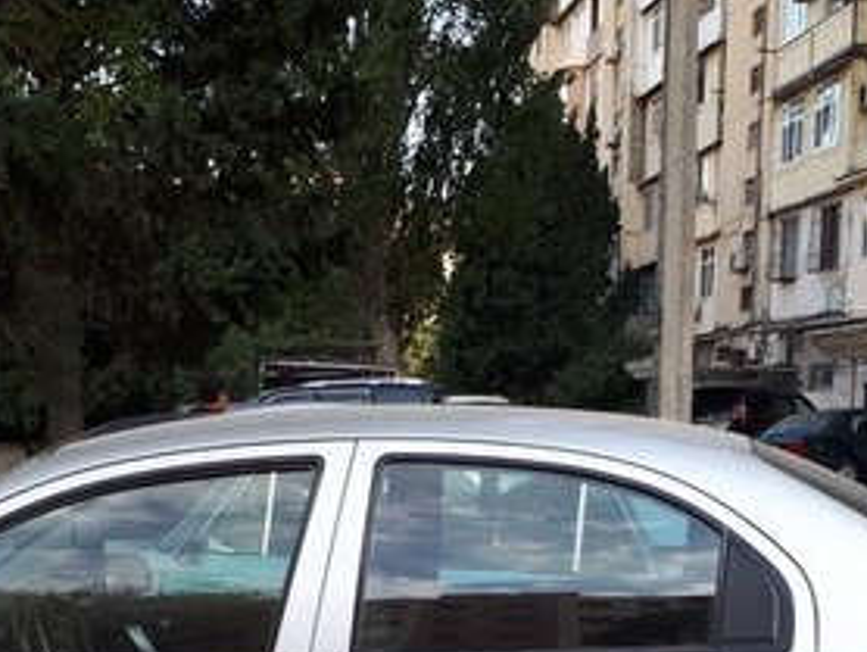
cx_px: 340
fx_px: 1604
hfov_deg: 30.1
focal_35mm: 64
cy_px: 744
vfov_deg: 21.6
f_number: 1.9
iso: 40
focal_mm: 3.6
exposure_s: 1/264
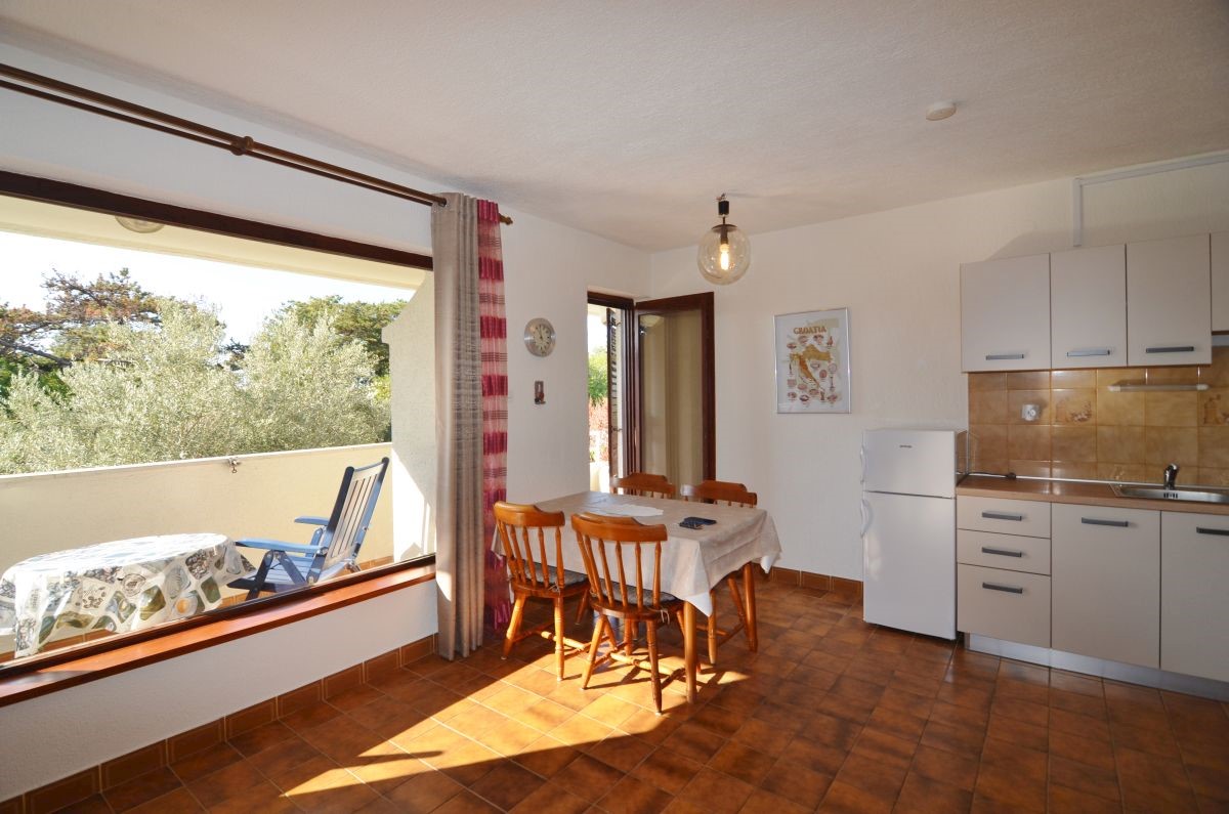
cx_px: 614
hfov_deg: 95.1
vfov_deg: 71.8
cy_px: 407
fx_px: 562
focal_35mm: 16
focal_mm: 11
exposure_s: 1/125
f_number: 5.6
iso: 200
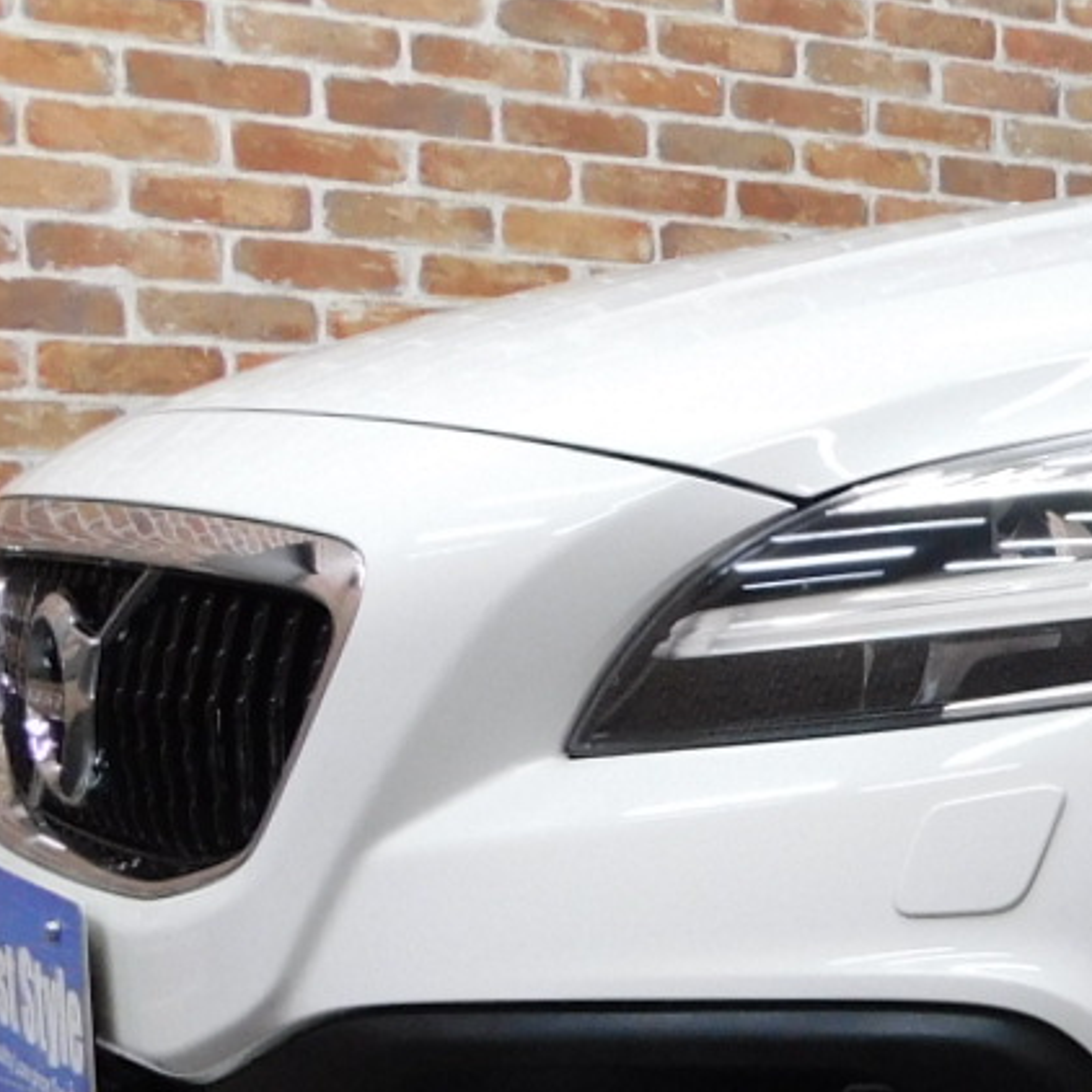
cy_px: 823
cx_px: 1773
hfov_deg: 18.9
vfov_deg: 22.3
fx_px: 2748
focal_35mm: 77
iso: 200
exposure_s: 1/30
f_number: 3
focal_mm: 4
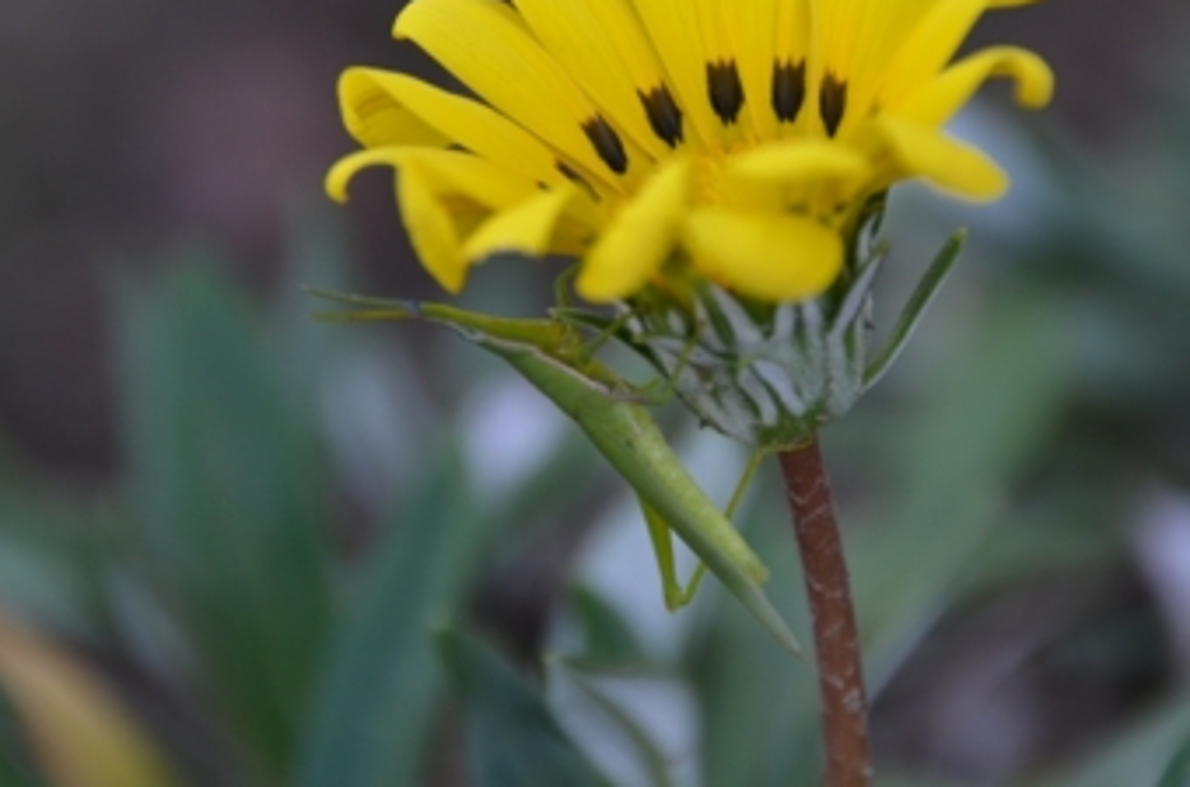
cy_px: 301
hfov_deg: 3.9
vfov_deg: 2.6
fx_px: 17676
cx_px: 696
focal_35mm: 536
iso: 400
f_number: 6.3
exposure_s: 1/250
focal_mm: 270
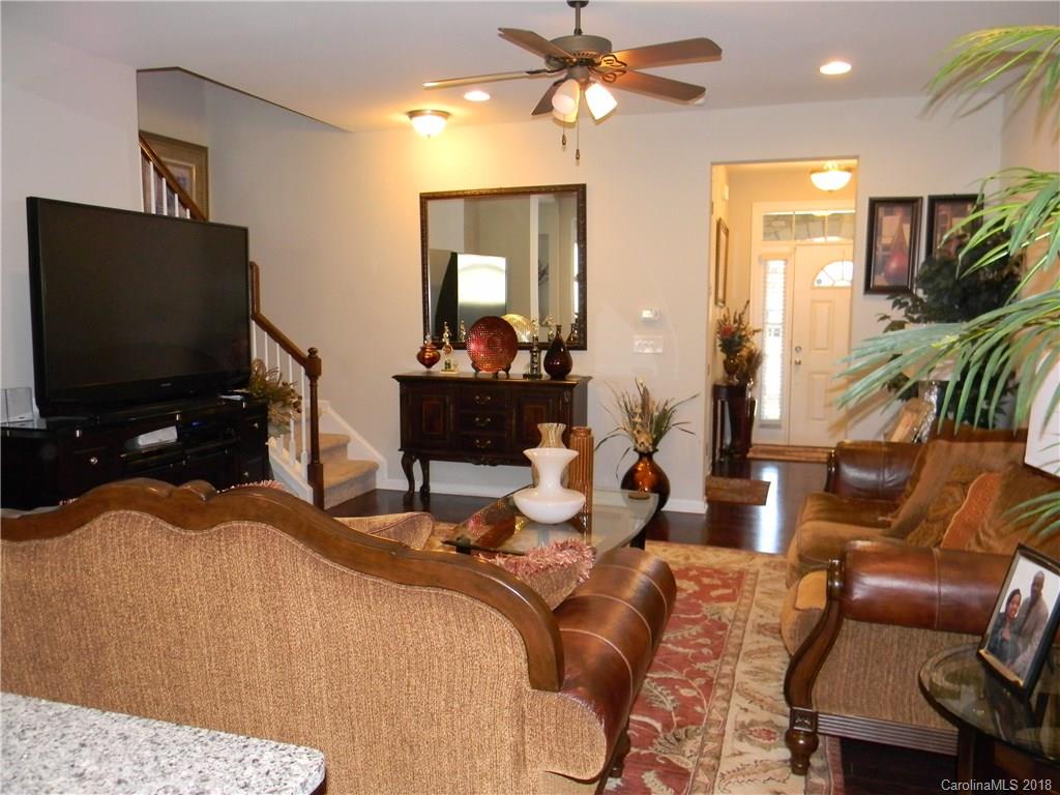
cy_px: 398
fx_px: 857
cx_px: 530
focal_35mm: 28
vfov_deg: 49.7
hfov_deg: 63.4
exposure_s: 1/26
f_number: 3.5
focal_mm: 5
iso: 305
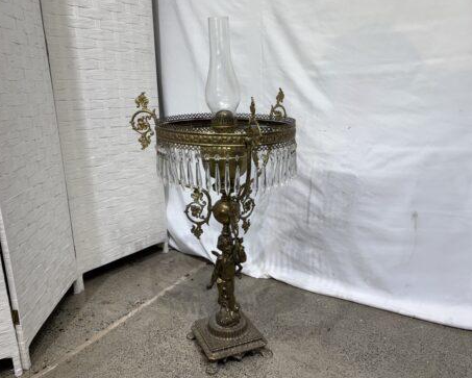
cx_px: 220
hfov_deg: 62.1
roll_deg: +0.3
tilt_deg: -16.9
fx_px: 391
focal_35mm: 28
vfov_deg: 51.6
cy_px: 190
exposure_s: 1/120
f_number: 1.6
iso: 64
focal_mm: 5.96
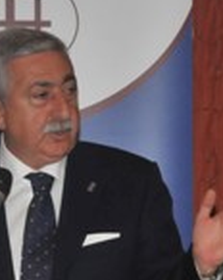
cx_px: 31
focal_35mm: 411
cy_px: 173
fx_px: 3409
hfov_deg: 3.7
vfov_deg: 4.7
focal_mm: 95
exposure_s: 1/60
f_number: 7.1
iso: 1000
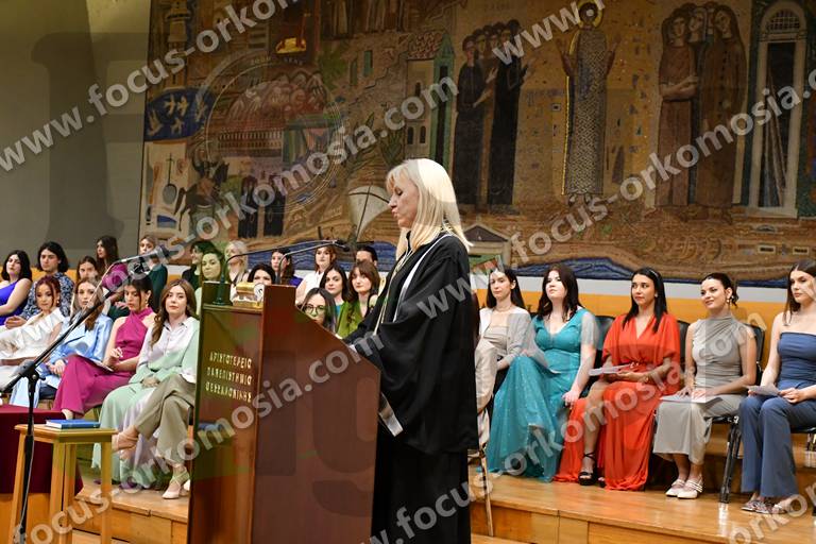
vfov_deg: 21.6
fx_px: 1428
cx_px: 408
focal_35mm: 63
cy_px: 272
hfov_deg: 31.9
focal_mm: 42
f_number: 4.5
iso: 4500
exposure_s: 1/160
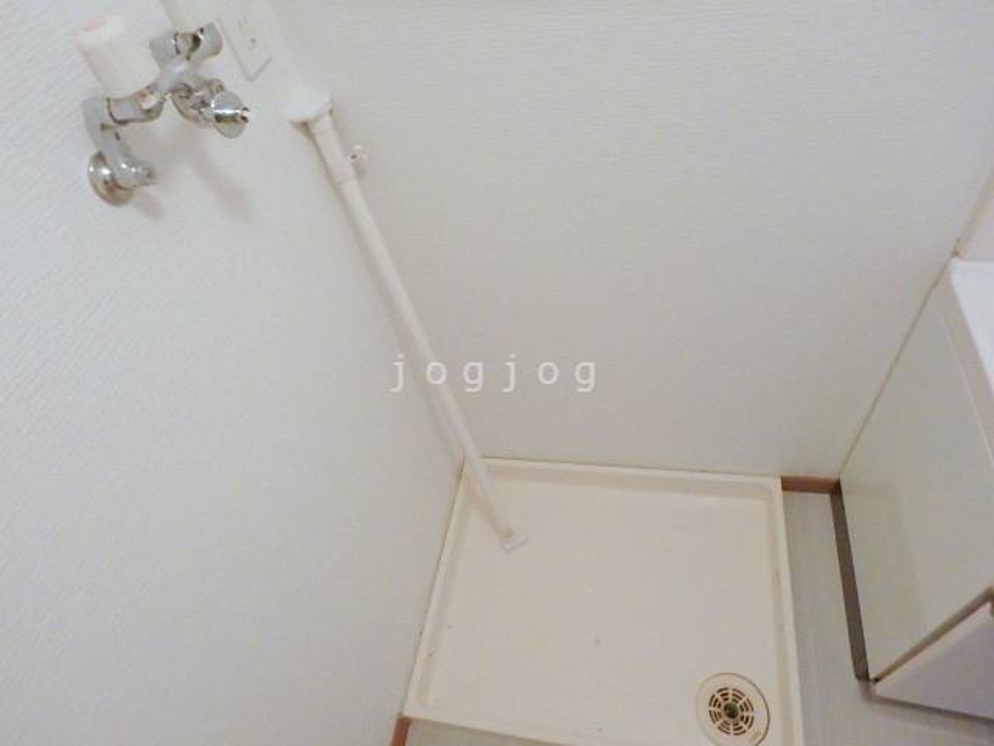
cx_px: 497
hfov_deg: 79.0
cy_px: 373
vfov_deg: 63.4
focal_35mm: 21
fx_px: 603
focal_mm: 3.7
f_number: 3.5
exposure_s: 1/25
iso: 800
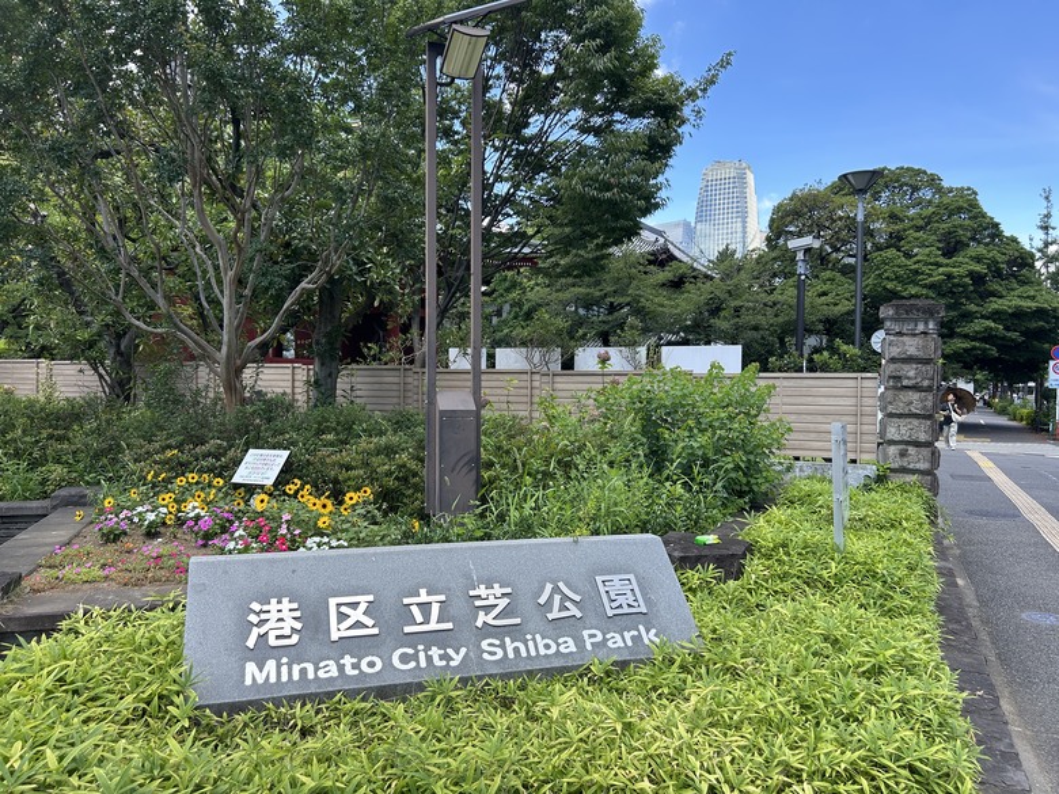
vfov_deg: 53.1
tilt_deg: -1.1
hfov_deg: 67.3
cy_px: 397
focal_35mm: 26
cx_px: 530
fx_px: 795
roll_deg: -0.8
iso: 50
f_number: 1.5
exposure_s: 1/982
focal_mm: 5.7
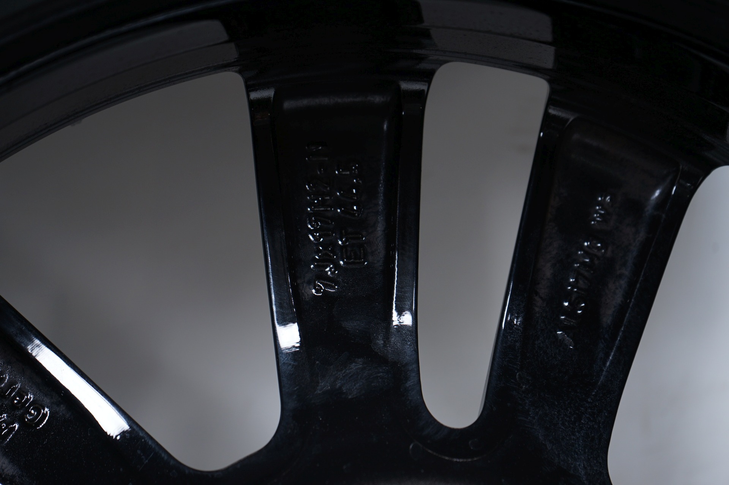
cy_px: 242
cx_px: 364
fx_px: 1072
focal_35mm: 53
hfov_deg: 37.5
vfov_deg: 25.5
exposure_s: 1/125
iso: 250
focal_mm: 53
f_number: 5.6
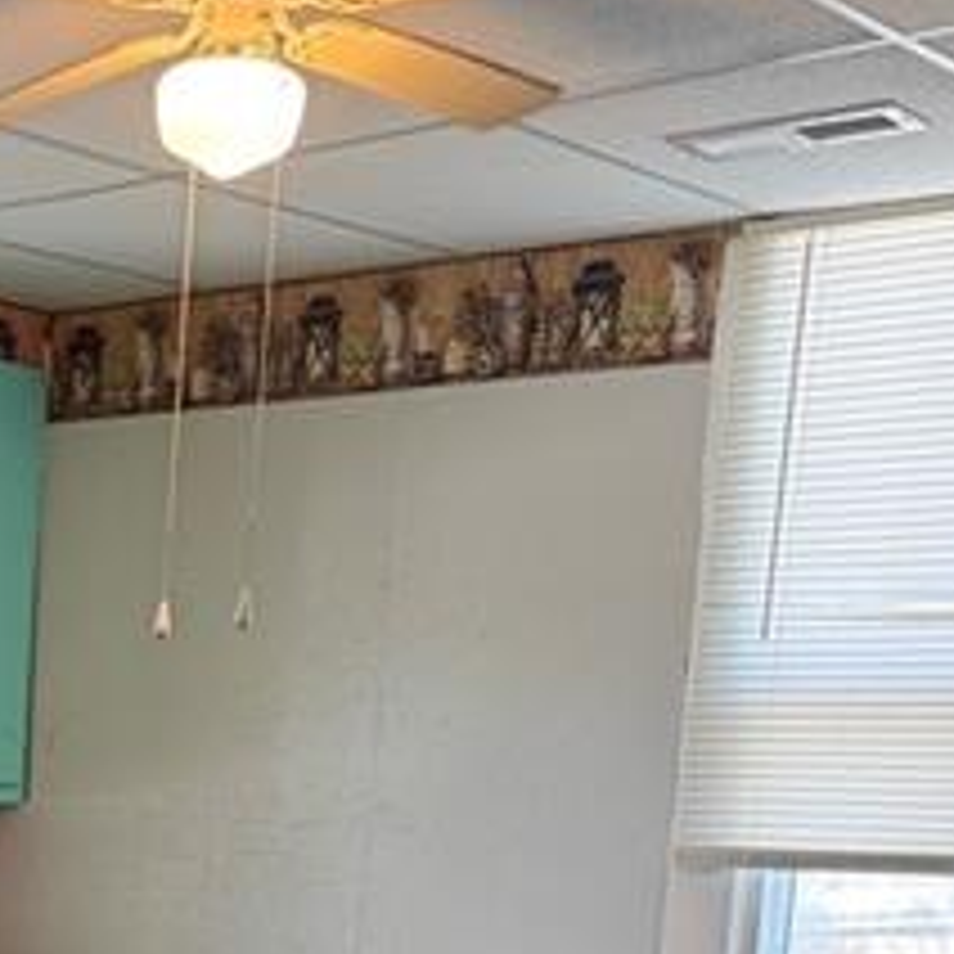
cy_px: 1251
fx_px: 2401
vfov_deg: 20.5
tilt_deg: -11.4
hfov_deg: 20.9
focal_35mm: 77
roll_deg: -2.7
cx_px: -198
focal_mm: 6.76
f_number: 1.78
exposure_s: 1/60
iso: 250
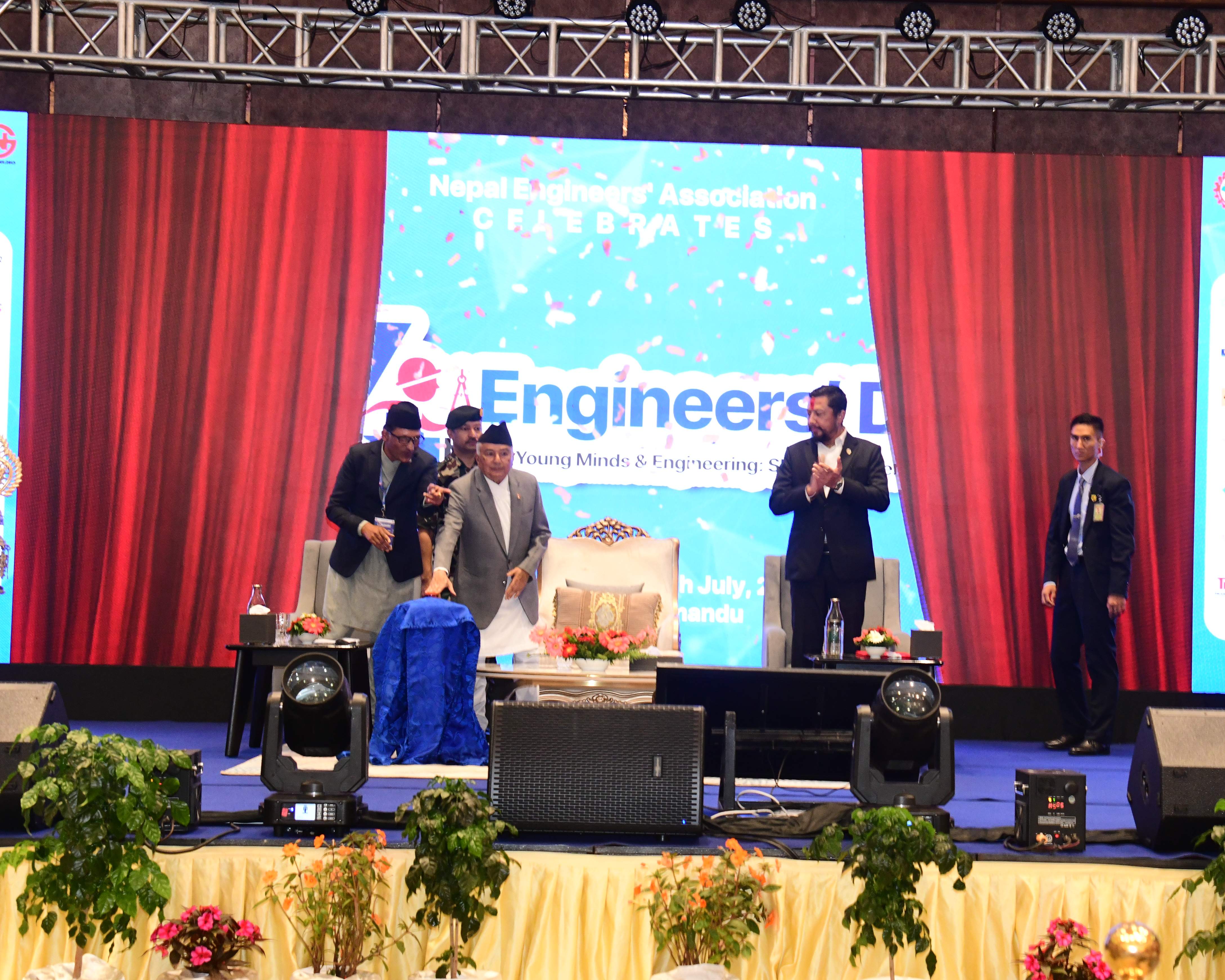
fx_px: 2320
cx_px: 713
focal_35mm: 64
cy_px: 503
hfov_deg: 29.5
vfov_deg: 23.9
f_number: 5
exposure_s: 1/60
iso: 2500
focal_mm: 48
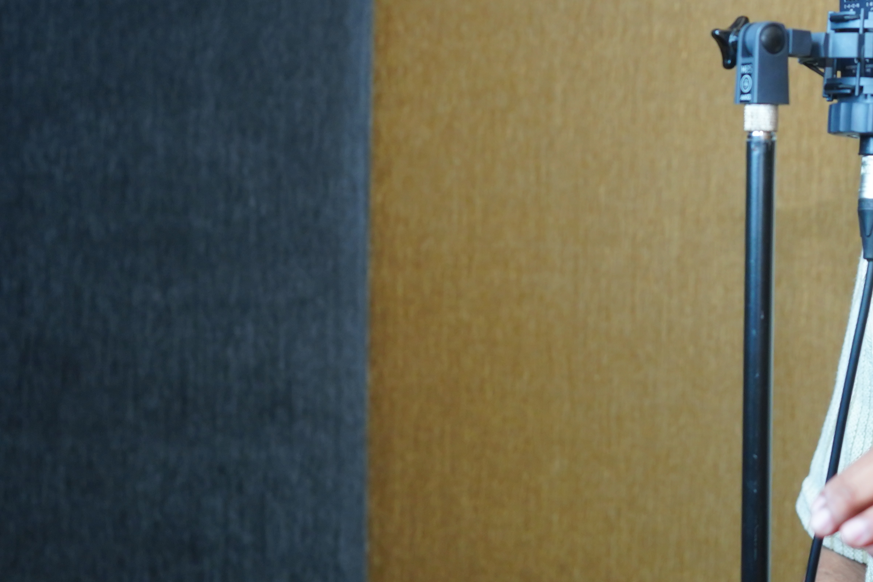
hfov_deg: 21.4
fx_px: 2134
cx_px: 1057
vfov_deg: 15.5
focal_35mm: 88
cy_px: 147
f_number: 2.8
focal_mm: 35
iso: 800
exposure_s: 1/200
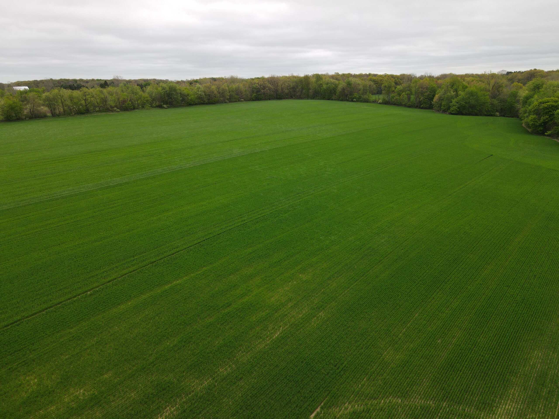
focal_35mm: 24
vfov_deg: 56.8
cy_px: 210
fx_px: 388
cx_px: 280
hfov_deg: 71.6
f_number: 2.8
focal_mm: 4.5
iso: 160
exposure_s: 1/15
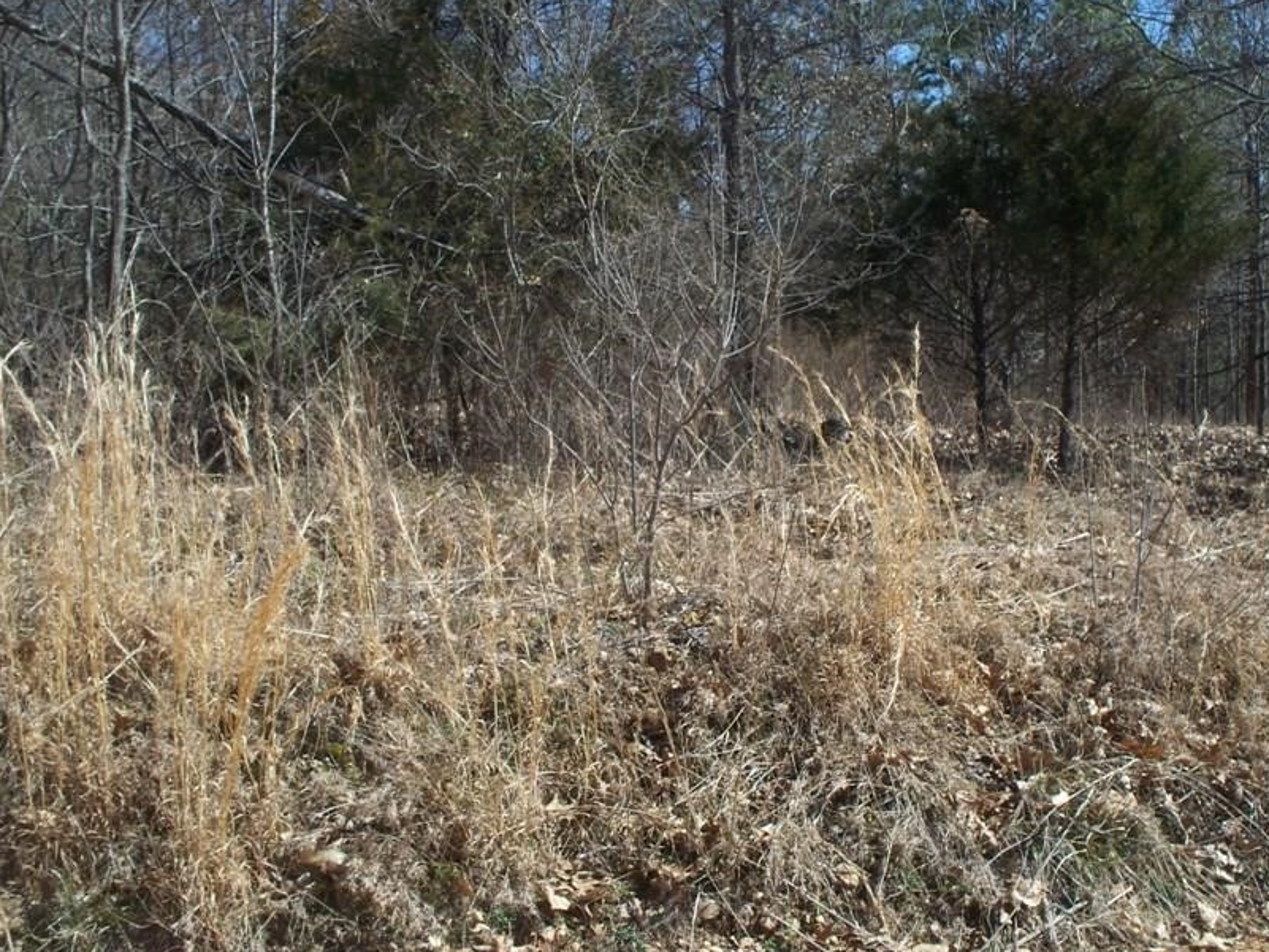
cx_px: 732
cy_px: 360
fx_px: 1687
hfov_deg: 41.1
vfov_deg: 31.4
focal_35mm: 46
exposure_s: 1/250
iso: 64
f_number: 5
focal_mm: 7.54
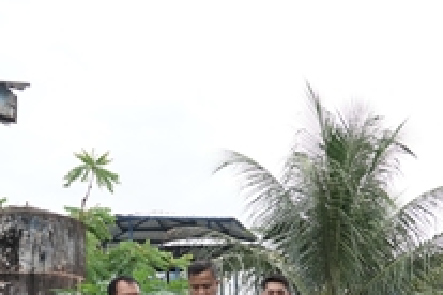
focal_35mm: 78
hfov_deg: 26.0
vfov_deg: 17.1
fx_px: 960
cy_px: 305
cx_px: 201
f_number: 4
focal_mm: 24
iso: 400
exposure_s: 1/640
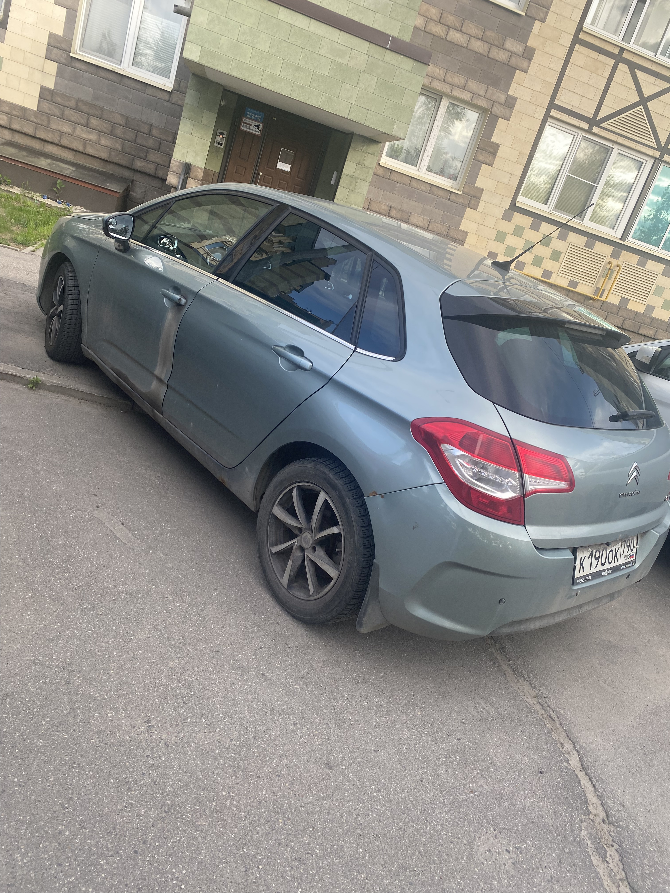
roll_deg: -18.3
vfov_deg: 67.3
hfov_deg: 53.1
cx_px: 335
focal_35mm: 26
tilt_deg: -16.9
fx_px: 671
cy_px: 446
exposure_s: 1/446
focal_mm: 4.25
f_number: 1.8
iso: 32
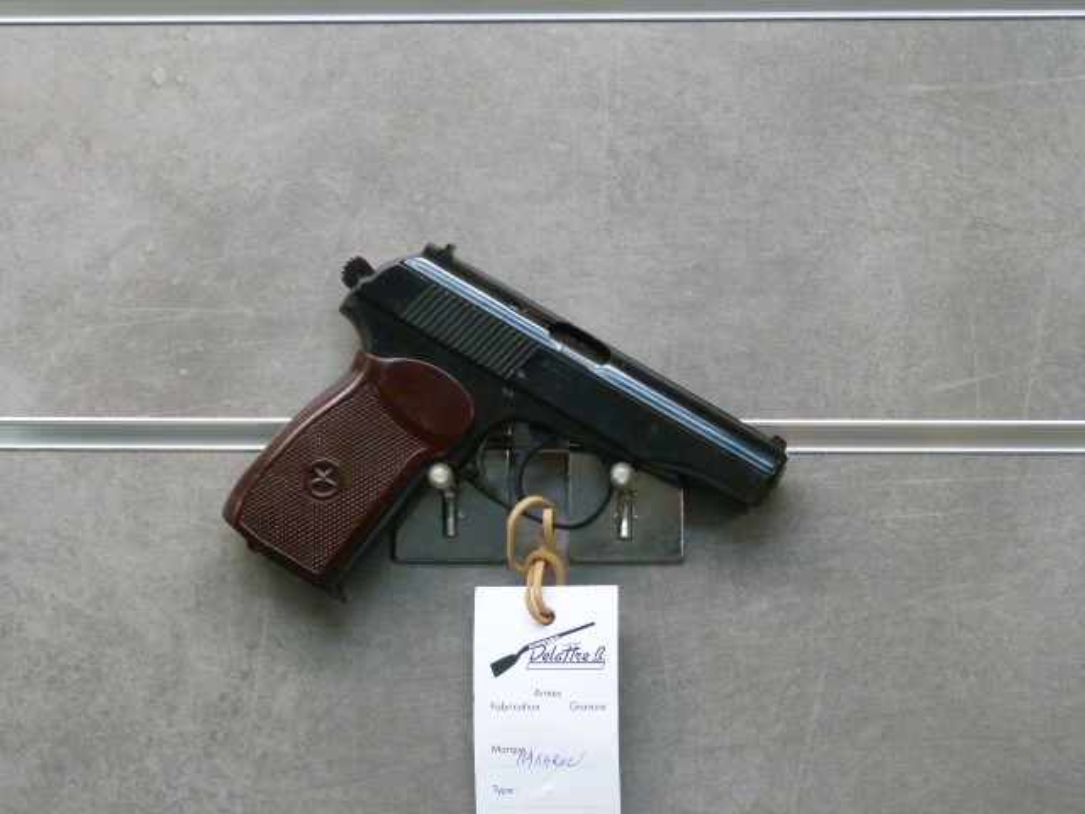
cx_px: 542
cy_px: 407
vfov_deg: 14.1
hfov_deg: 18.7
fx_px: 3291
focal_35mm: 105
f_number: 3.5
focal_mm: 18.9
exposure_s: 1/60
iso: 320
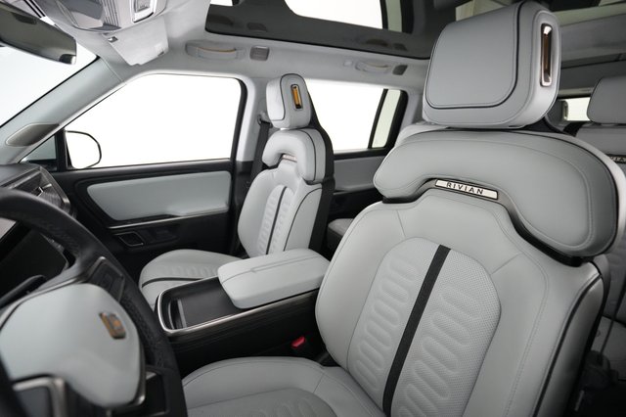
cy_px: 208
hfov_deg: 93.3
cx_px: 313
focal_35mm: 17
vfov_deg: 70.4
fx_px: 295
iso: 8000
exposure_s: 1/100
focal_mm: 17
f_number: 2.8
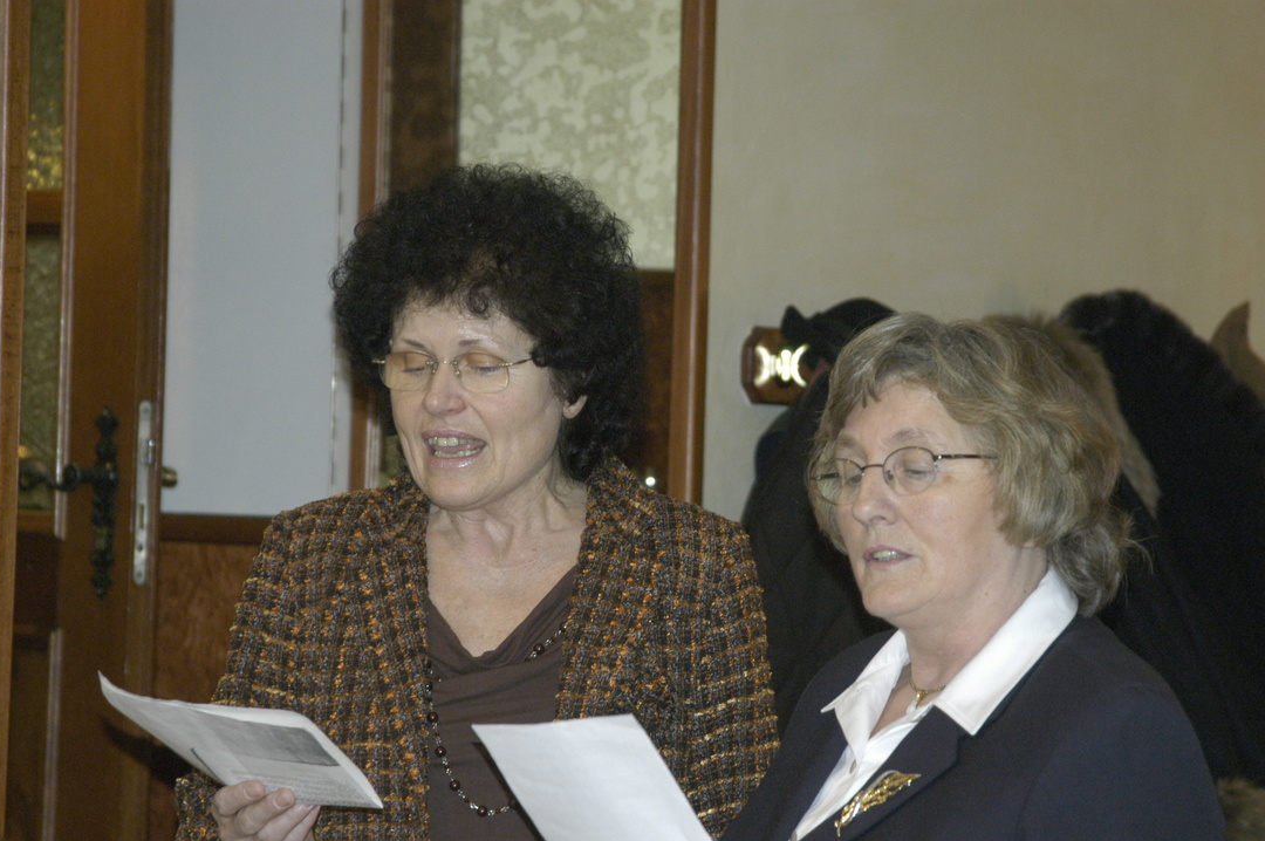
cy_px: 466
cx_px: 674
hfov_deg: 14.5
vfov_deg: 9.7
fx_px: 4969
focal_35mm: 142
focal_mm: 85
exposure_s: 1/60
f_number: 5
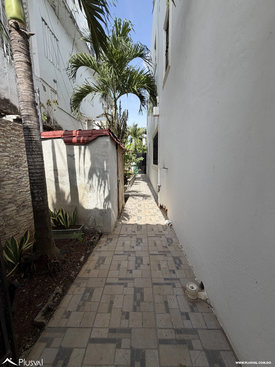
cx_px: 138
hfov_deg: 85.7
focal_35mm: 14
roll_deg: -0.5
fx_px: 148
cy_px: 184
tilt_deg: -8.7
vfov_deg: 102.1
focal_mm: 2.22
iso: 40
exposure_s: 1/686
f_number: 2.2
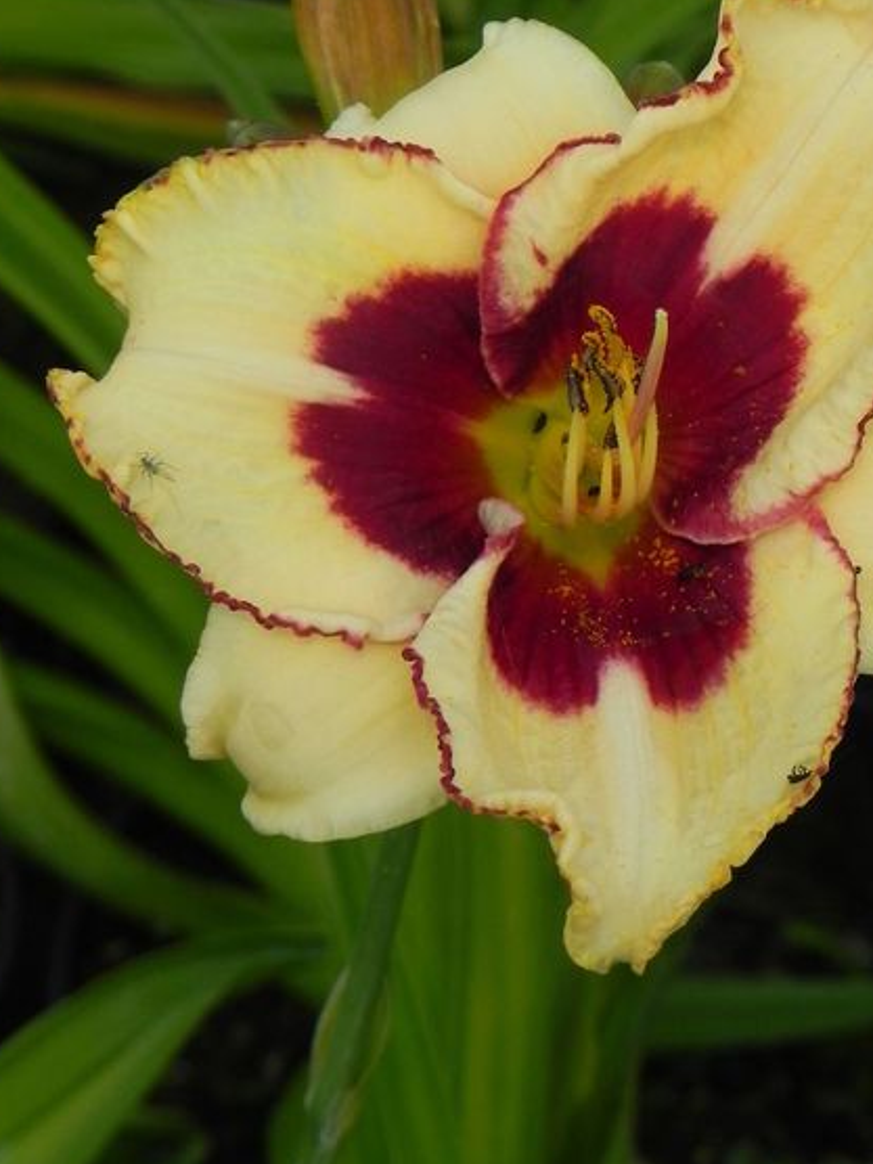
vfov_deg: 8.5
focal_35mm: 233
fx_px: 7835
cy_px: 379
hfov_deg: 6.4
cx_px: 597
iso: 160
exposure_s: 1/1000
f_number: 5.6
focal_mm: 28.8
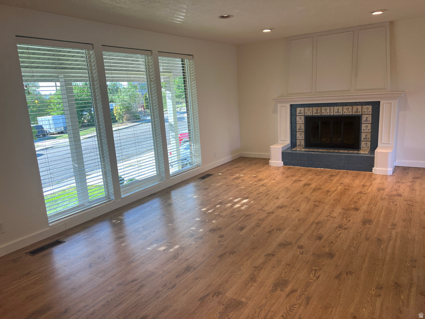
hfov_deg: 67.3
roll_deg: +4.0
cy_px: 160
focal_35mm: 26
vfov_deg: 53.1
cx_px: 212
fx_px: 319
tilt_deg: -11.7
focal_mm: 5.7
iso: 40
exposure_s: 1/149
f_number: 1.5
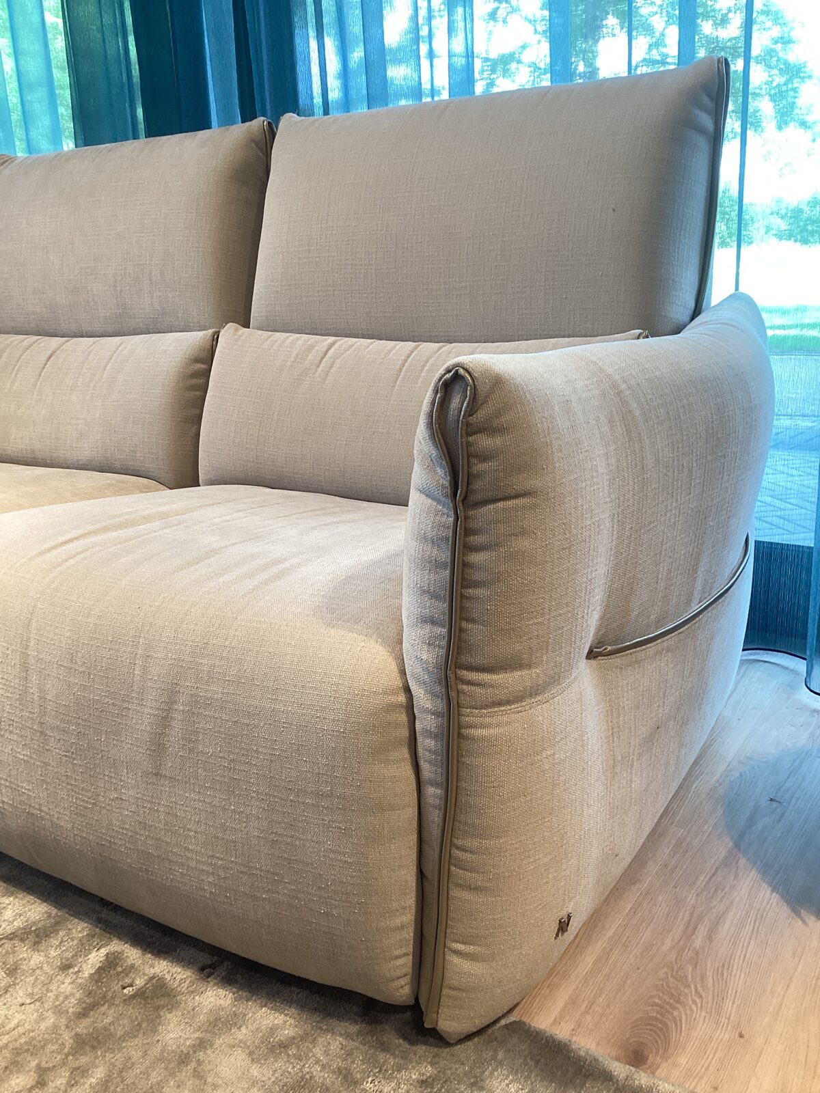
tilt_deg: -16.8
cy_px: 546
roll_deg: +2.1
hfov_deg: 45.4
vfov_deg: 58.4
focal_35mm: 31
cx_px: 410
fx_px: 979
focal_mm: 3.3
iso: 64
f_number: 2.4
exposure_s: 1/60
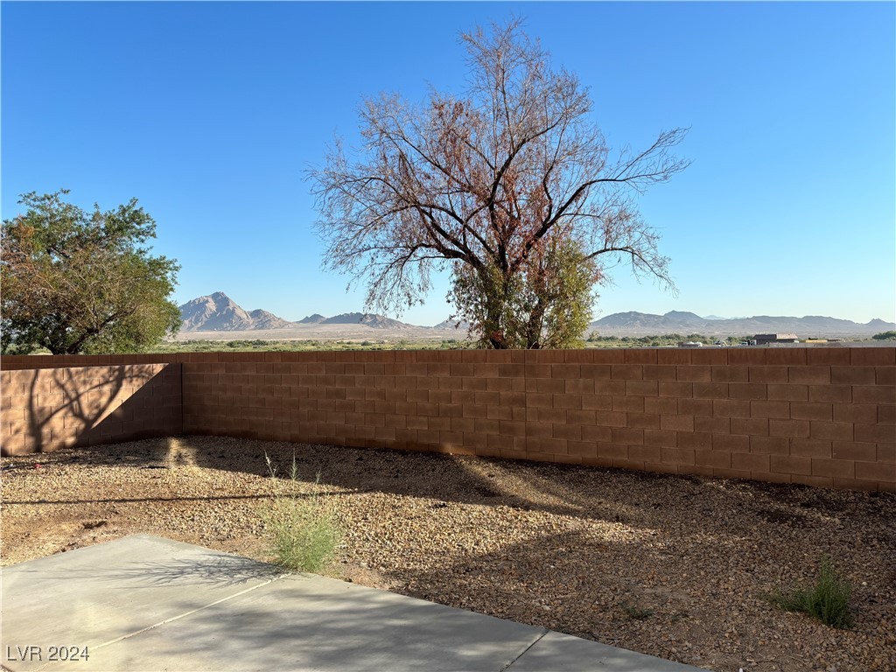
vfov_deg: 53.1
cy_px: 336
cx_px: 448
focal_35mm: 26
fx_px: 673
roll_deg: +1.2
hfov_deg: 67.3
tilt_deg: +0.8
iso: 50
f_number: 1.6
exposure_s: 1/3021
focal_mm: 5.96
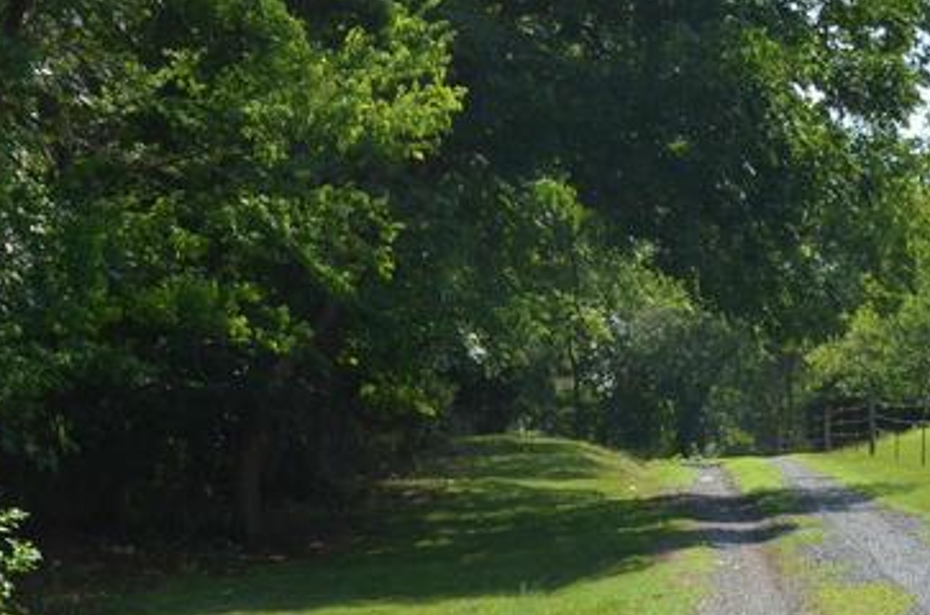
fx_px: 2834
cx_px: 822
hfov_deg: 18.4
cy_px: 520
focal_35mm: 110
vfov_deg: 12.3
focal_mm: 26
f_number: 8
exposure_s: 1/800
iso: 400
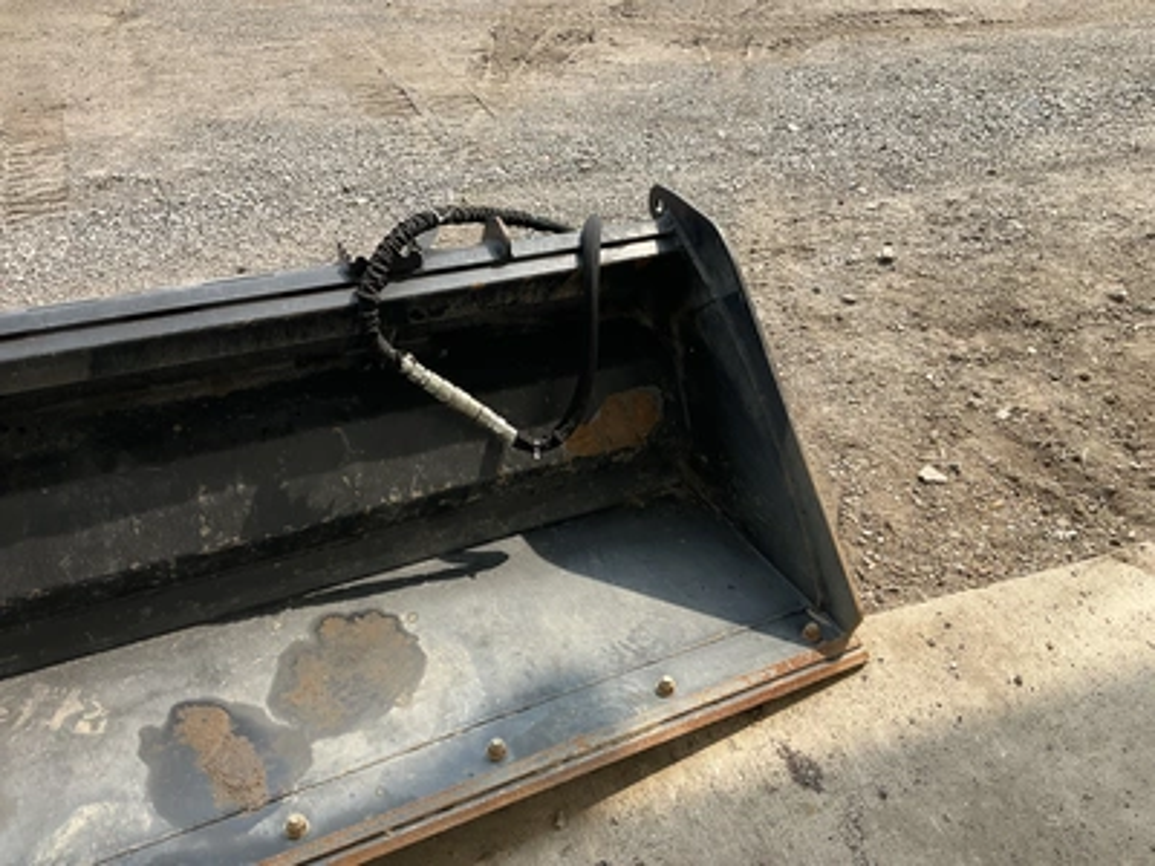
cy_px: 433
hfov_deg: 61.7
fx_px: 968
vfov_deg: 48.2
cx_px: 578
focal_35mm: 29
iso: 25
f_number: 1.8
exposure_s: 1/620
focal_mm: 3
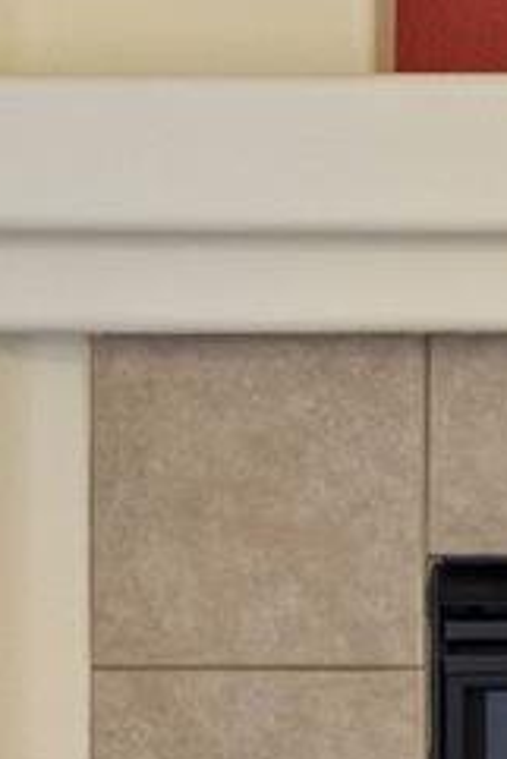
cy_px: 198
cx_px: 853
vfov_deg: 9.4
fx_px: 4619
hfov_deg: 6.2
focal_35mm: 219
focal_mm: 44
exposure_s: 1/5
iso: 400
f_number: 8
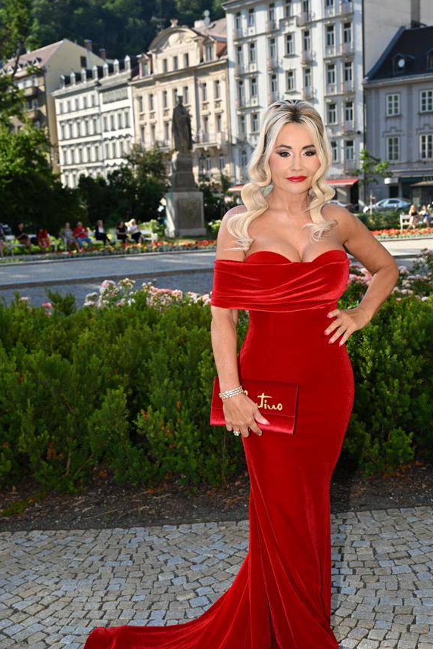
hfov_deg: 32.1
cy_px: 310
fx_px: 751
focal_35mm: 42
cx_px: 258
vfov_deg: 46.8
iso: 250
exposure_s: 1/640
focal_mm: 34.5
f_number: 5
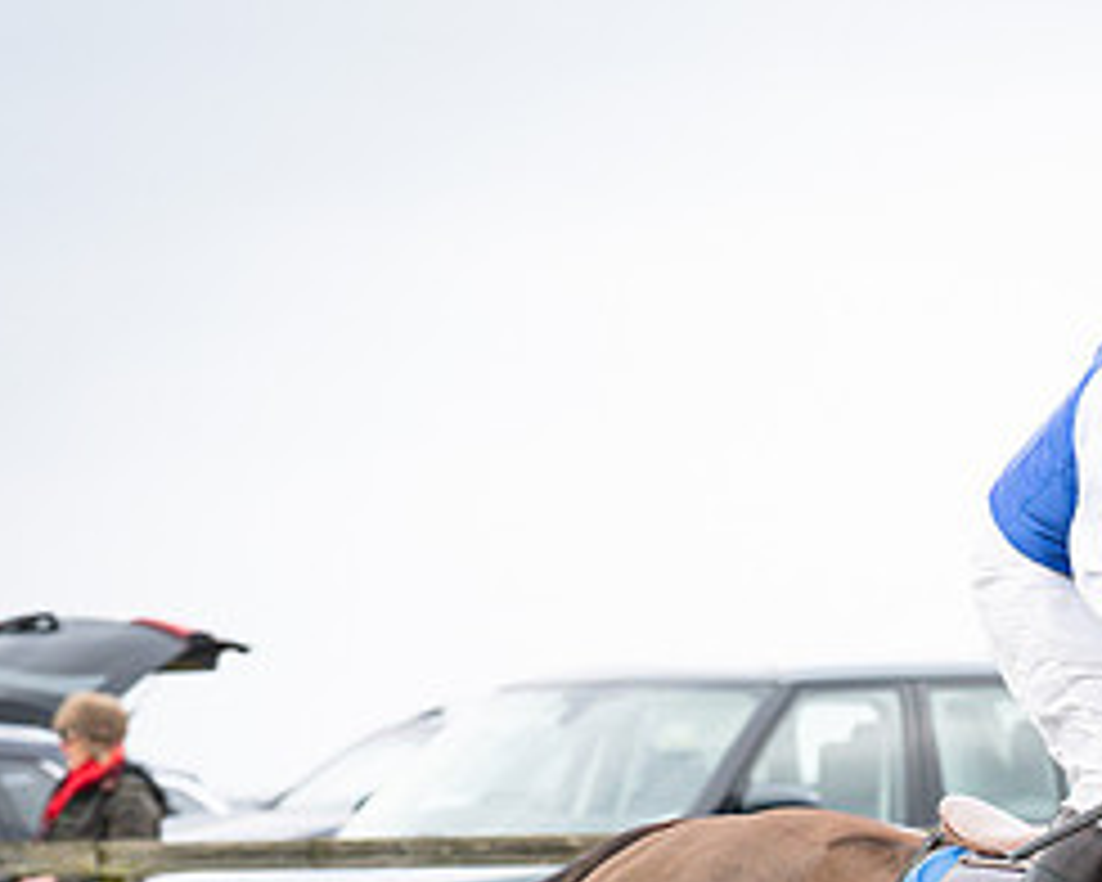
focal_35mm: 389
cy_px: 971
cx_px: 1075
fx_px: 12687
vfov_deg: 4.0
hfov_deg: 5.0
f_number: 4.5
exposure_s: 1/1000
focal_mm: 135
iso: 500
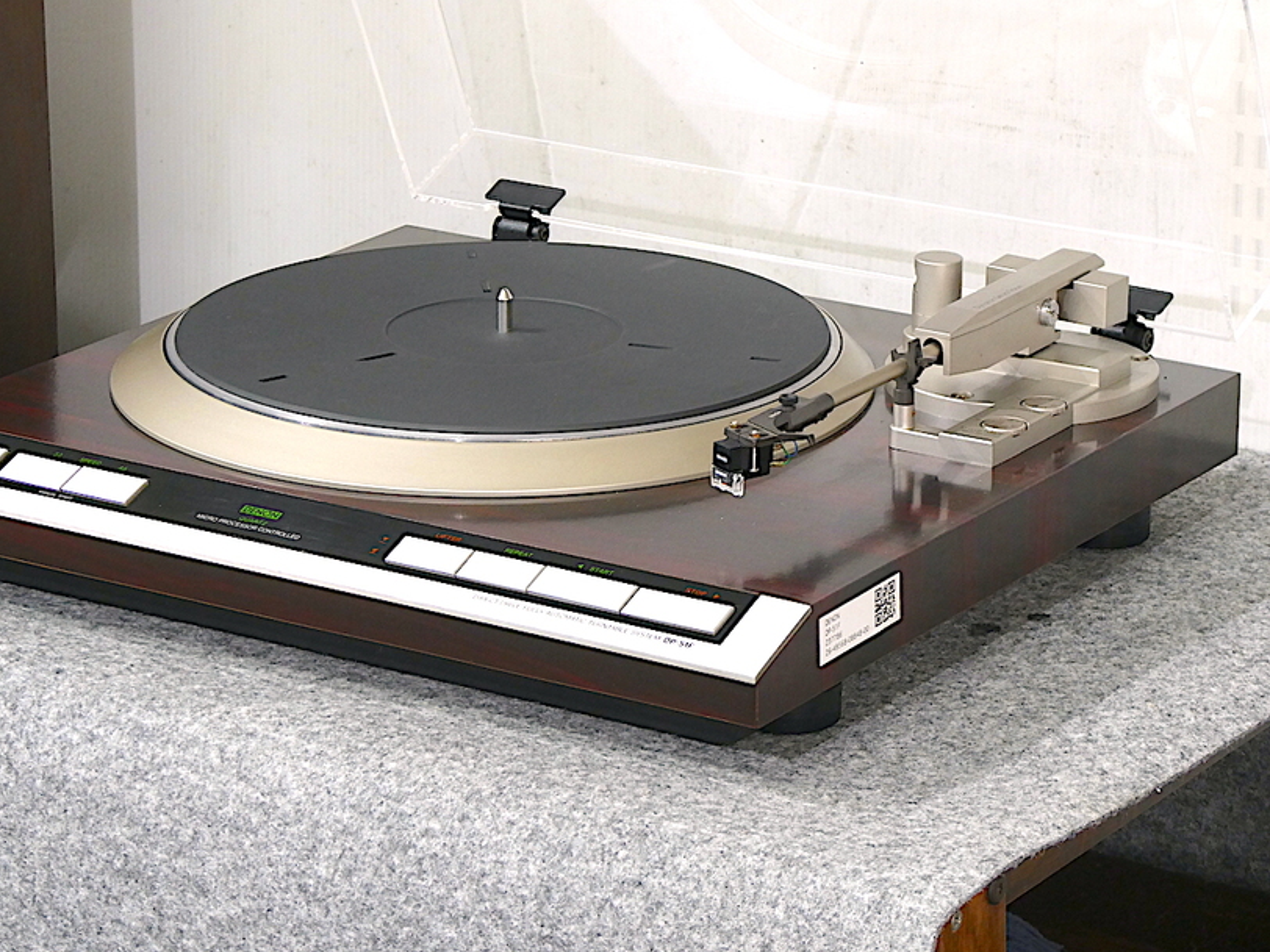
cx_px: 544
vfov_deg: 10.9
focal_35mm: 136
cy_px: 424
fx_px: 4990
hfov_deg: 14.5
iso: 200
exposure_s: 1/6
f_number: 5.1
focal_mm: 20.6
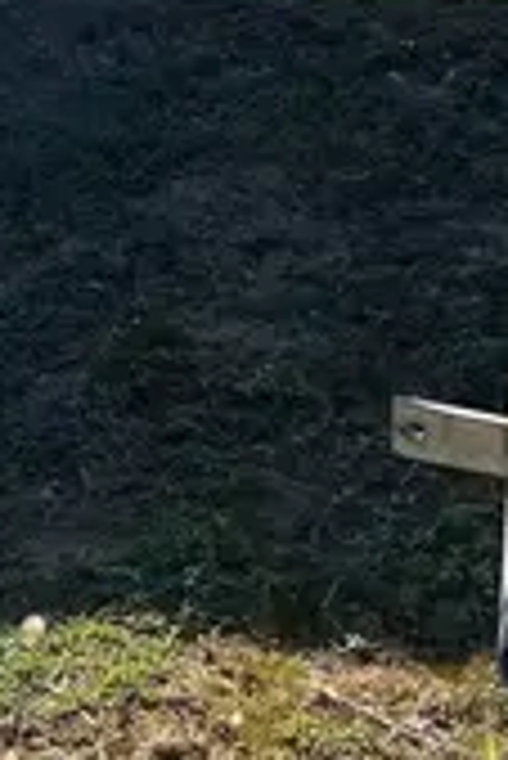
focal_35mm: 117
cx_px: -593
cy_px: -614
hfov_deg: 10.5
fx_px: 2471
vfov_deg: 15.1
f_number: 1.6
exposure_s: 1/5319
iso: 50
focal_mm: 5.1
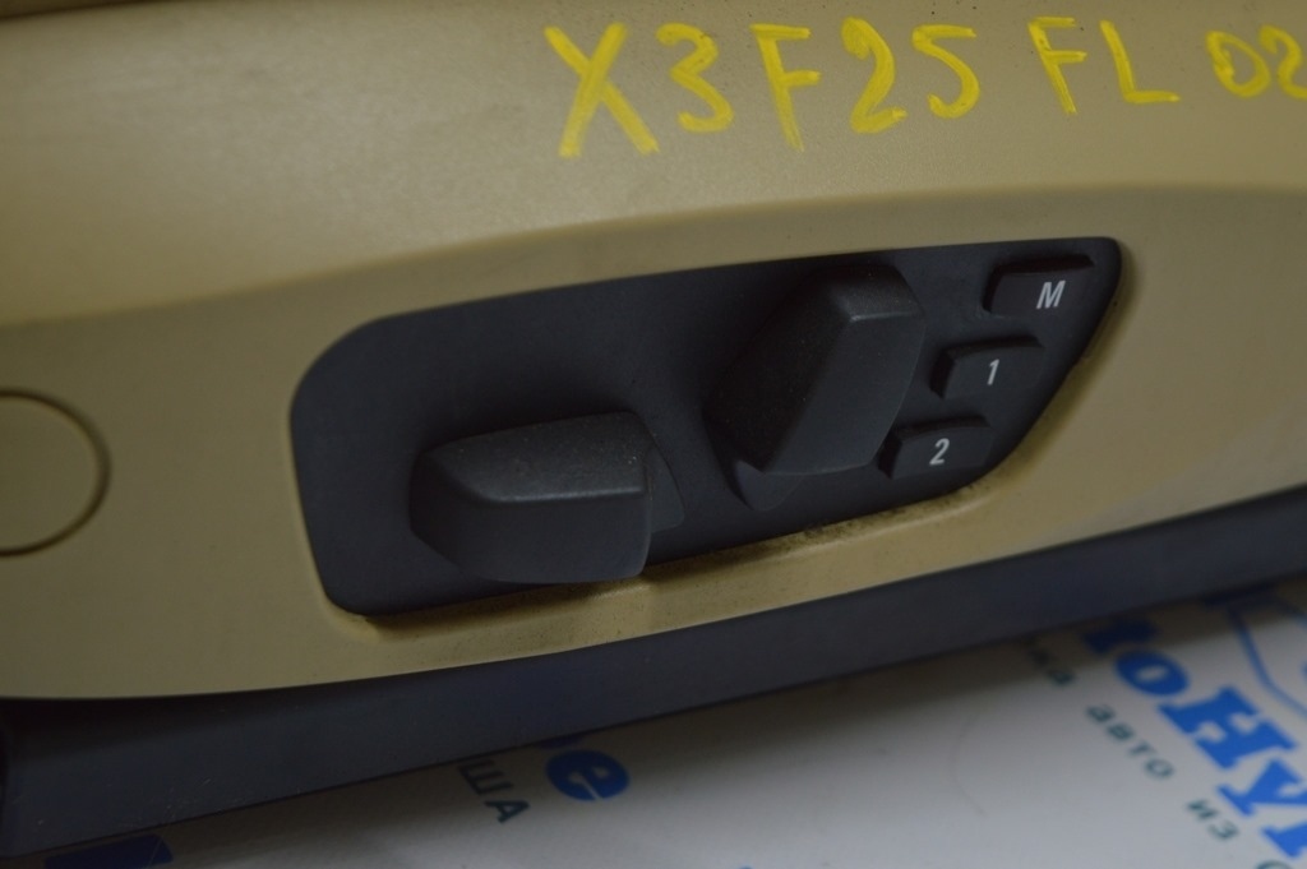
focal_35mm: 82
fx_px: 2993
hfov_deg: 24.6
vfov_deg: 16.5
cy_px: 434
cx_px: 654
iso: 400
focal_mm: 55
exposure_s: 1/50
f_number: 5.6
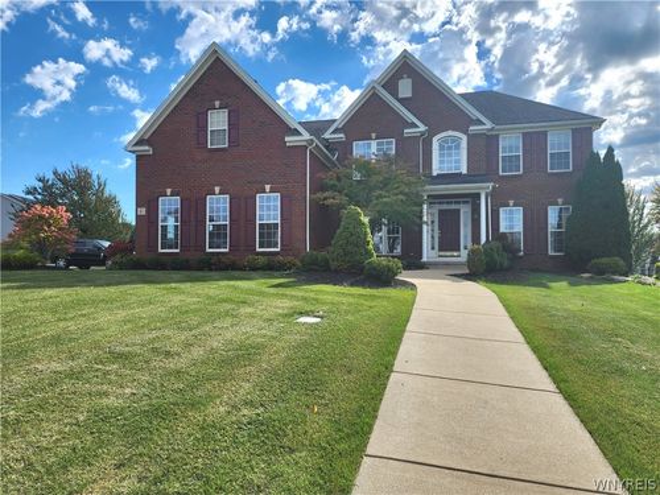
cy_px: 248
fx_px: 439
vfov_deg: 58.9
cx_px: 330
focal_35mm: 23
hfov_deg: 73.9
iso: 12
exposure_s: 1/1667
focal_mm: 6.4
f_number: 1.8
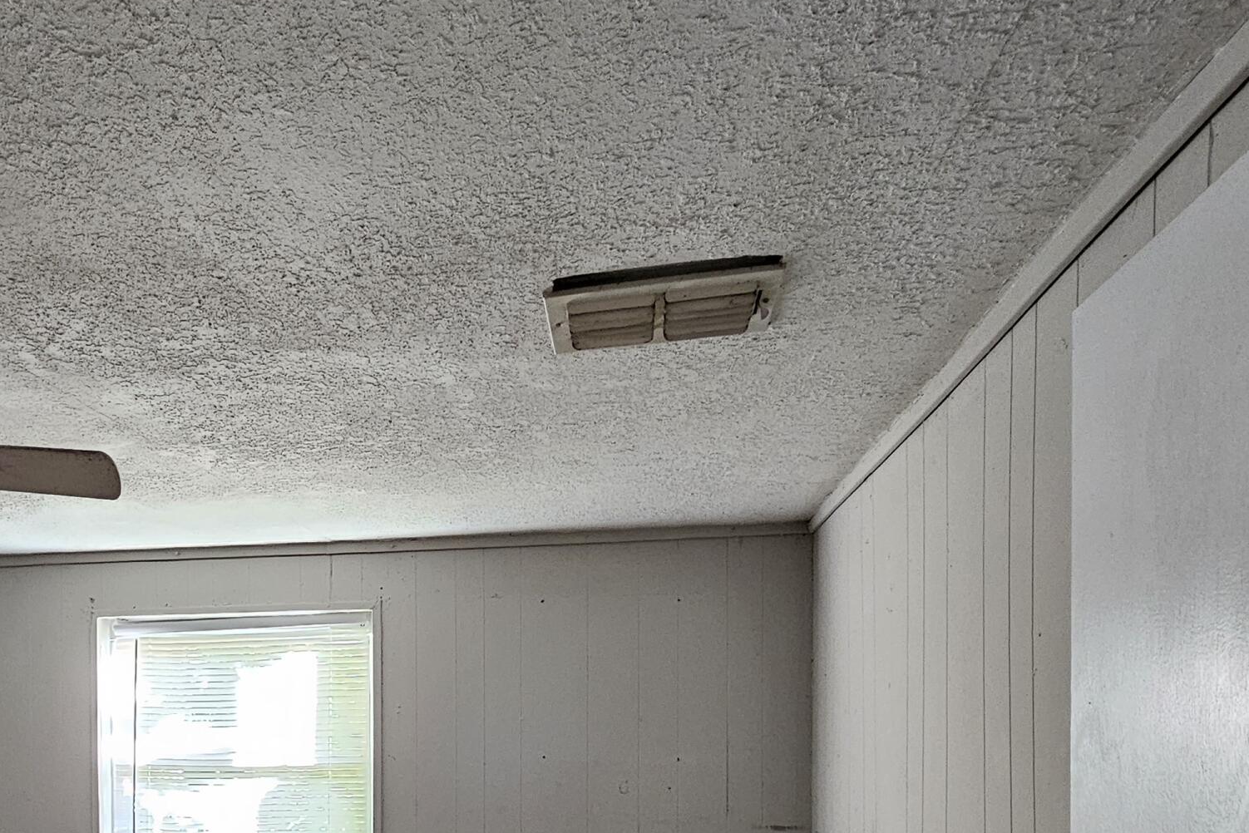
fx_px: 937
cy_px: 712
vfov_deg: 44.6
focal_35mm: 27
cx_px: 382
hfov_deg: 65.0
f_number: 2.2
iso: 500
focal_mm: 2.2
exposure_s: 1/66
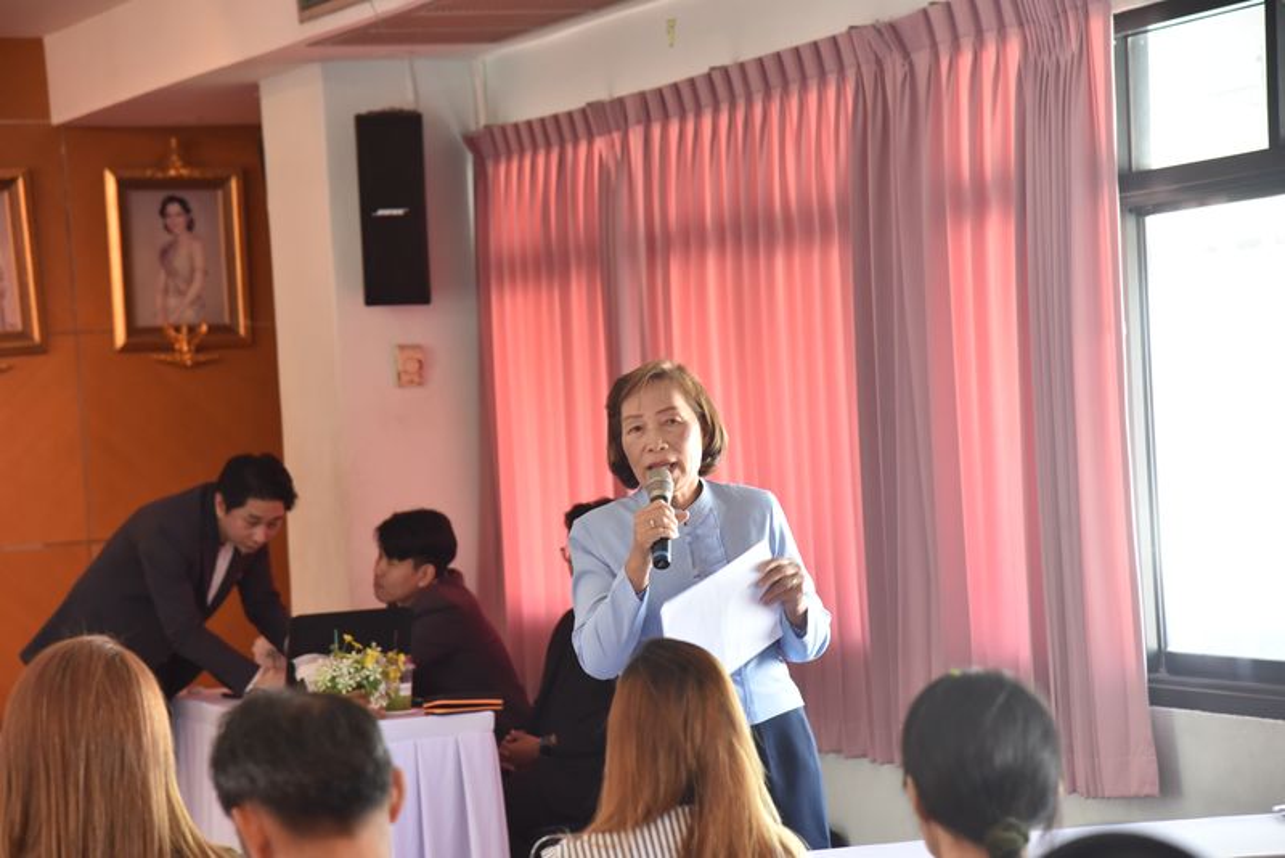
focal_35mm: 112
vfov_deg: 12.2
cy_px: 429
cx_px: 642
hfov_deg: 18.3
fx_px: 3999
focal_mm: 112
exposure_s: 1/25
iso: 1600
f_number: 4
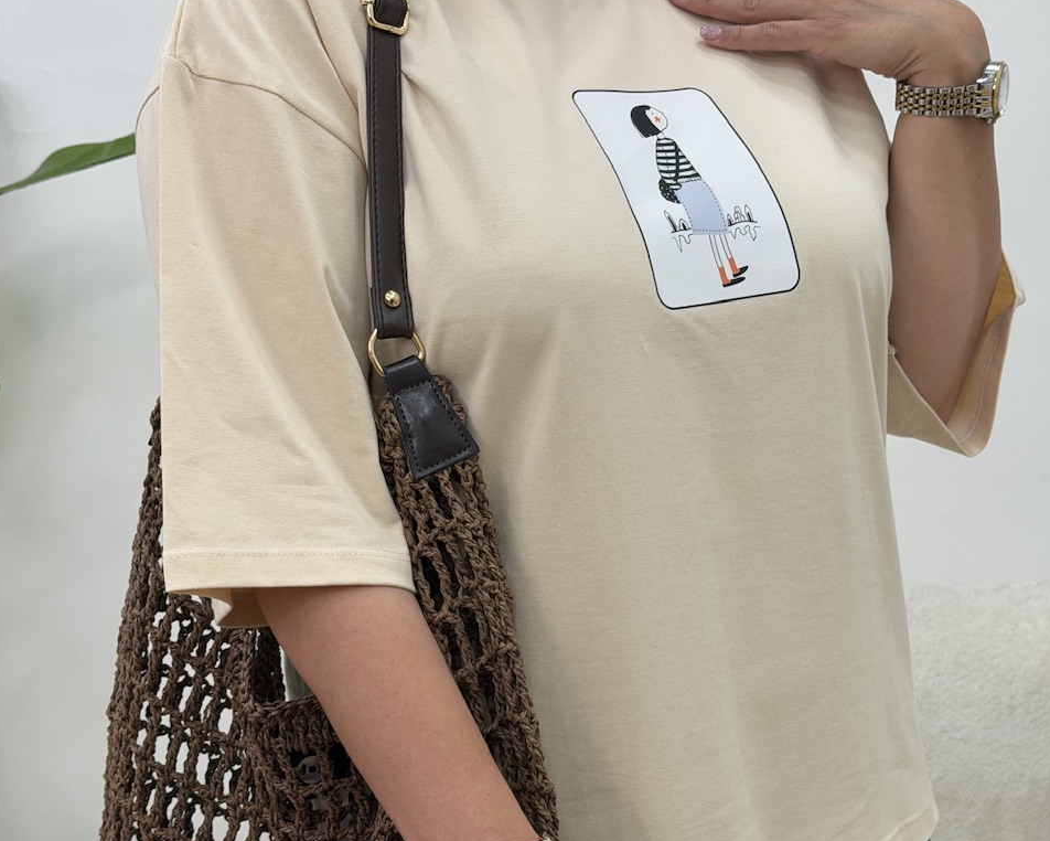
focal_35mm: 63
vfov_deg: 24.2
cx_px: 525
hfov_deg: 30.0
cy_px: 473
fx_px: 1958
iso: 64
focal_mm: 6.76
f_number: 1.78
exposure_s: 1/669
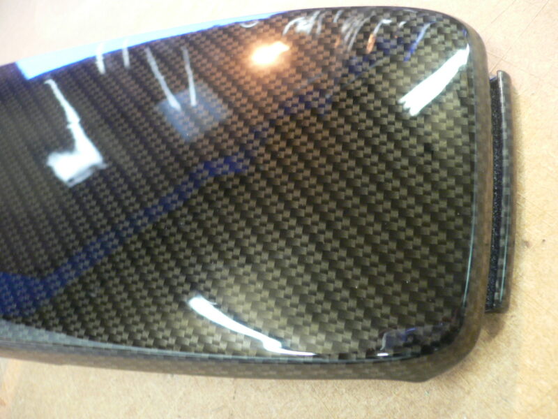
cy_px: 210
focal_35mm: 35
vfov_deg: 40.7
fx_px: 564
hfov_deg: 52.6
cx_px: 279
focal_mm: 5.8
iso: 200
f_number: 2.8
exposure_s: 1/8
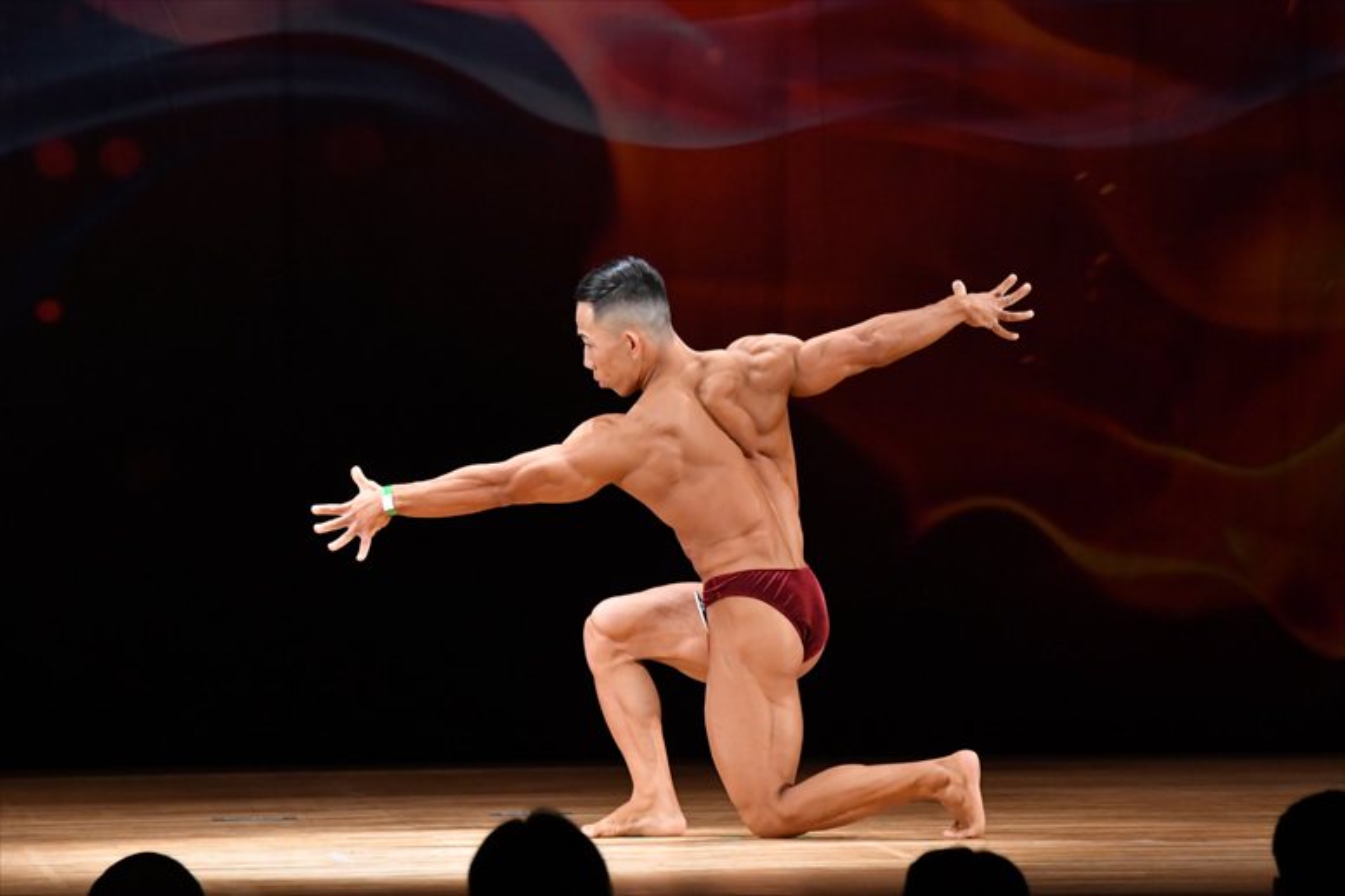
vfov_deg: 5.1
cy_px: 448
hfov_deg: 7.6
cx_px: 672
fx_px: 10083
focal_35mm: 270
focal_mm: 180
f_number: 5.6
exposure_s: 1/400
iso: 4000
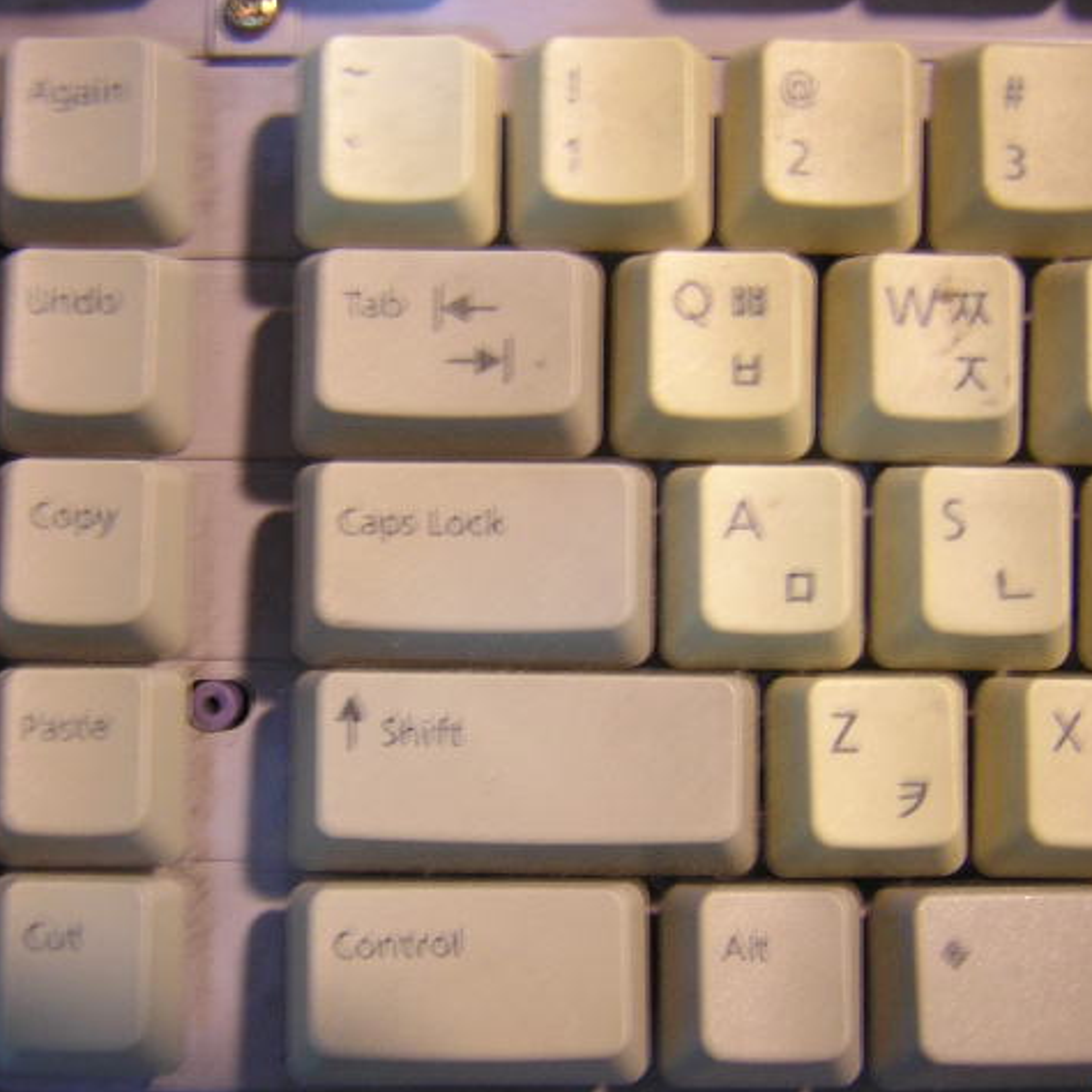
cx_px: 380
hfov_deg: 38.8
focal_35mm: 43
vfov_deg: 39.2
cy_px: 541
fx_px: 1535
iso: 150
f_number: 2.6
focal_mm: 4.7
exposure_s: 1/3.6
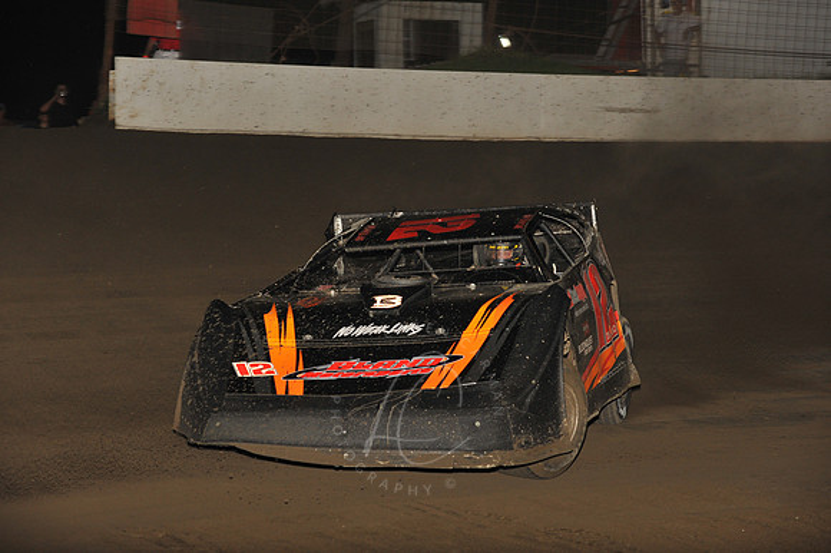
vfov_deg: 10.1
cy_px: 276
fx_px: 3114
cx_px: 416
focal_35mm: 135
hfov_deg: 15.2
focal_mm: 135
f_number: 7.1
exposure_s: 1/320
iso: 1000
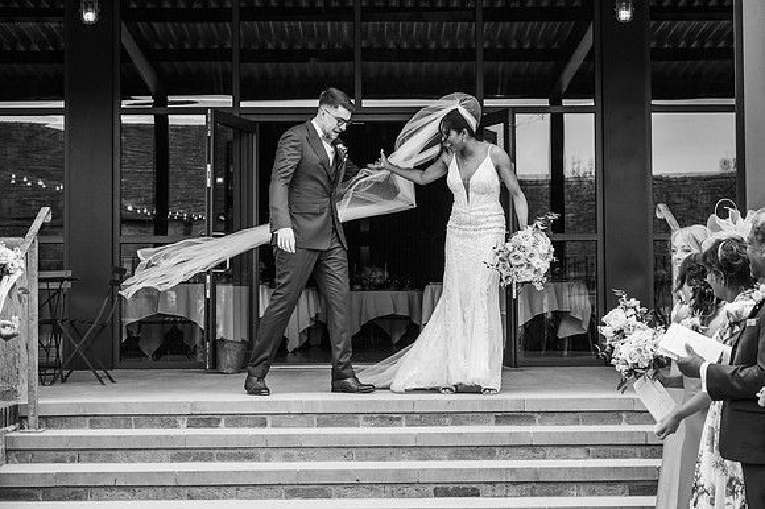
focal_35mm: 68
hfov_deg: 29.7
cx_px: 382
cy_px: 254
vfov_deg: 20.0
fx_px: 1444
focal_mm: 68
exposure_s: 1/1000
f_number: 5
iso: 640
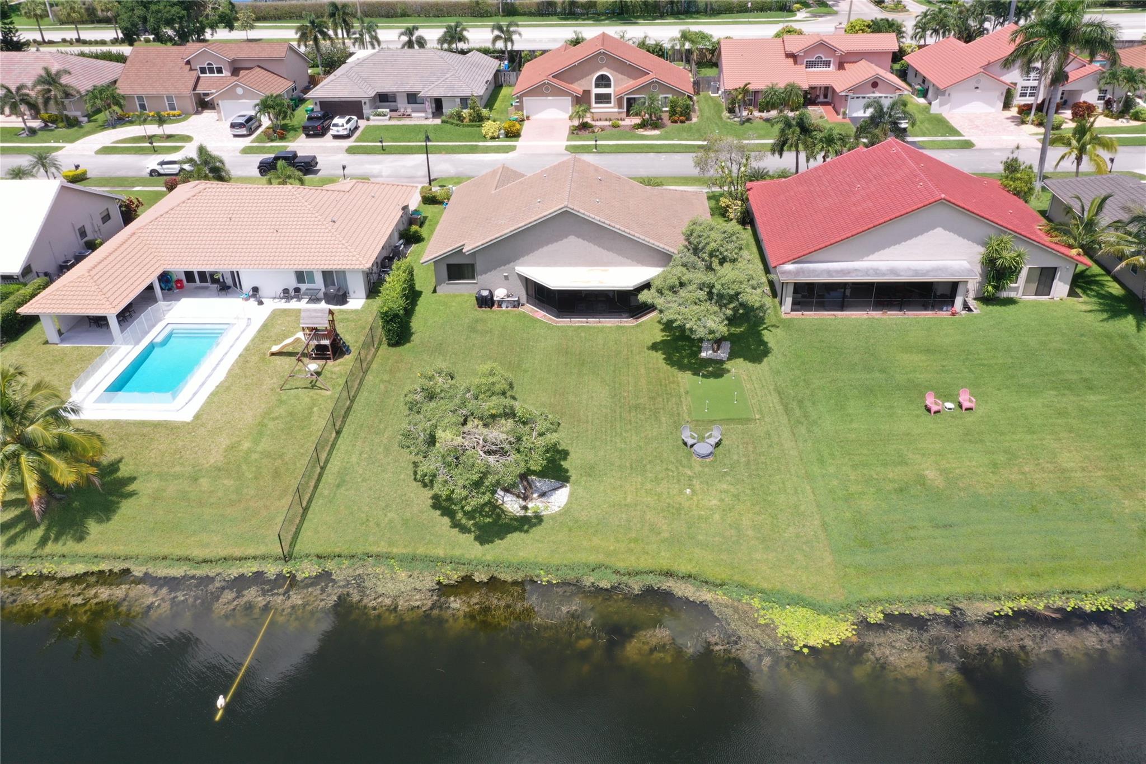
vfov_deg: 46.4
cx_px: 573
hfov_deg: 65.5
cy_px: 382
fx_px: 891
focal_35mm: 28
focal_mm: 10.26
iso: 100
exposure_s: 1/100
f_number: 10
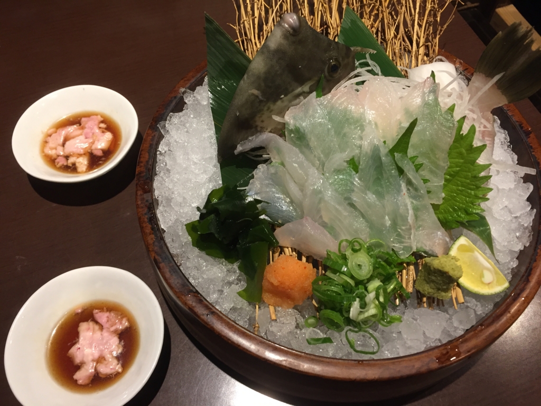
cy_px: 203
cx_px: 270
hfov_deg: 61.7
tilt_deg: -60.9
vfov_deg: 48.2
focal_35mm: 29
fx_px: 453
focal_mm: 4.15
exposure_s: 1/30
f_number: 2.2
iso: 100
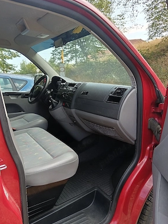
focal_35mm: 28
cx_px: 84
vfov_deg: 63.5
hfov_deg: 49.7
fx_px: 181
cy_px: 114
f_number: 1.9
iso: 183
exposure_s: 1/101
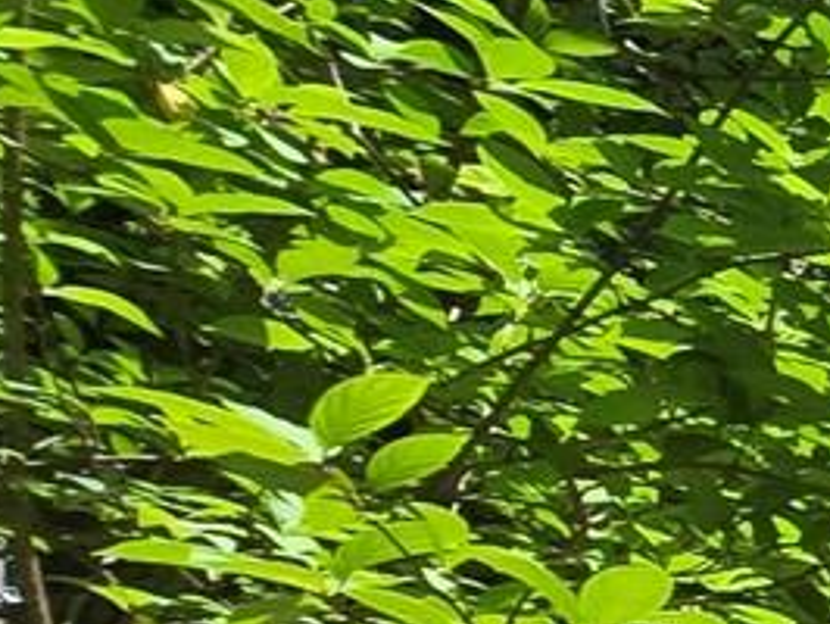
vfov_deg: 13.4
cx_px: 3024
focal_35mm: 100
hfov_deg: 9.1
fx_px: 2400
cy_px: 1095
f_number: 2.2
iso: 50
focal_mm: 2.2
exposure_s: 1/1176
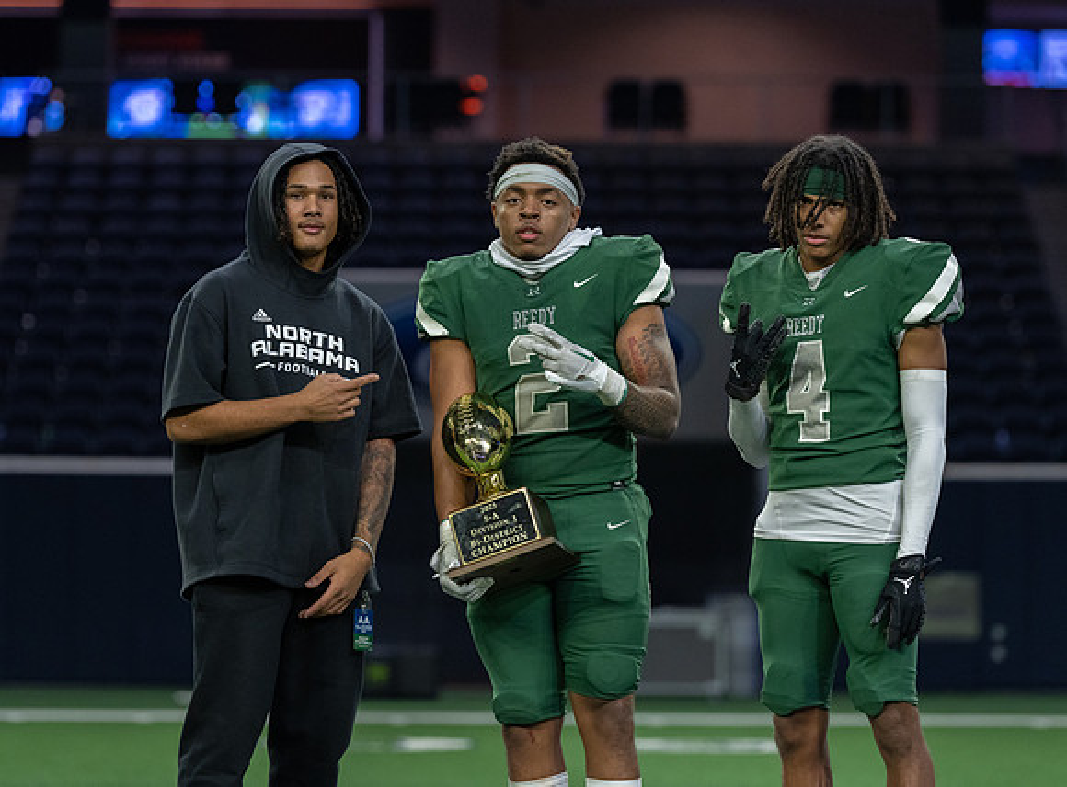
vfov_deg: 8.8
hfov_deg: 12.0
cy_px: 387
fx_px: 5091
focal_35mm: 166
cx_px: 543
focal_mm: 151
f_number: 3.5
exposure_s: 1/320
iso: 2500
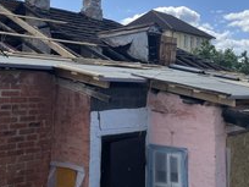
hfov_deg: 37.5
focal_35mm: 51
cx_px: 128
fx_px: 367
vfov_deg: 28.2
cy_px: 53
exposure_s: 1/3861
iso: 32
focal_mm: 4.2
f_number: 1.6
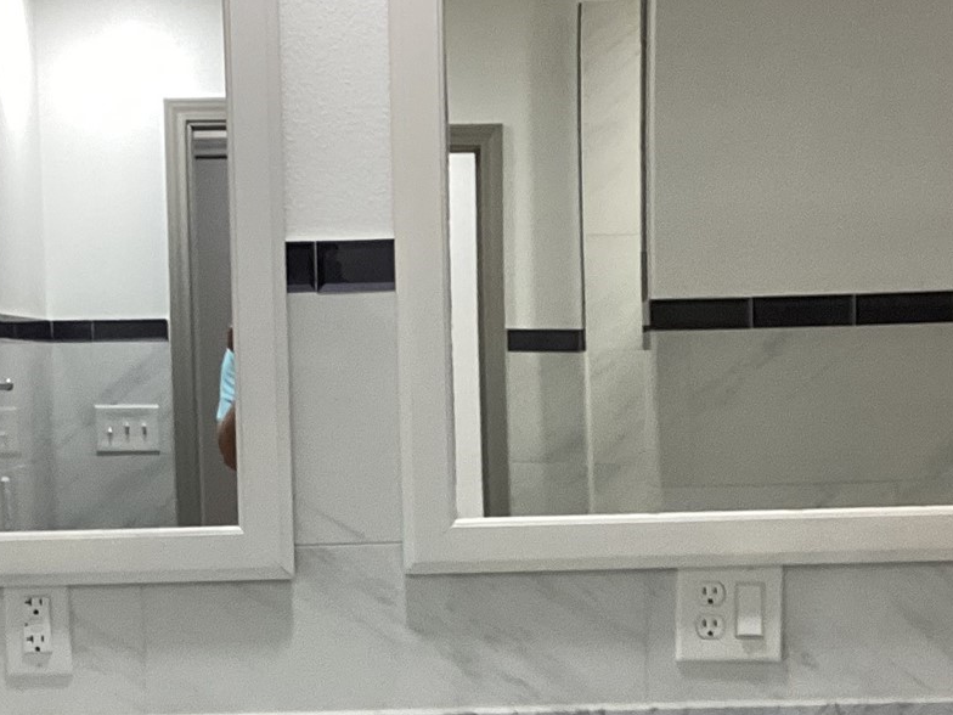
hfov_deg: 24.0
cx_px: 335
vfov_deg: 18.0
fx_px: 2230
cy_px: 580
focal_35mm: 81
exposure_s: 1/60
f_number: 2.4
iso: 100
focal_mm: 3.3
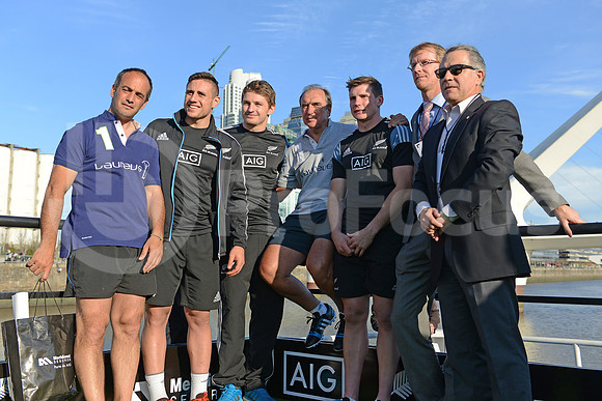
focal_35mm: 35
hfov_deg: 54.4
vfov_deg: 37.9
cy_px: 200
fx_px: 585
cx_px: 301
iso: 250
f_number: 4.5
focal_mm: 35
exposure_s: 1/1600
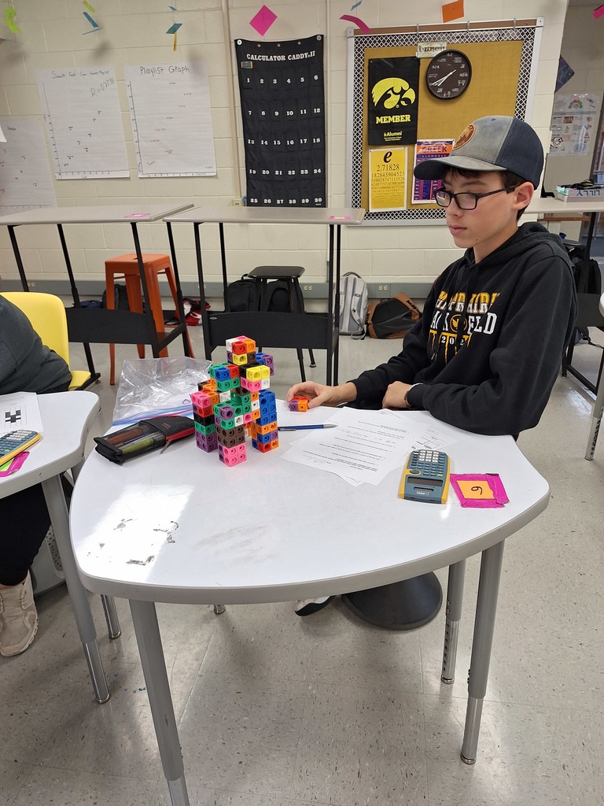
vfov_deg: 73.9
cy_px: 403
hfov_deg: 58.9
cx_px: 302
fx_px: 535
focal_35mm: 23
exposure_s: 1/60
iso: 50
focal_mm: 5.54
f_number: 1.8
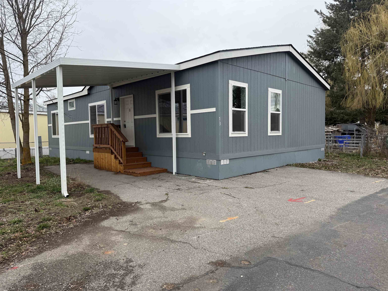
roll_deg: +0.4
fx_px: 269
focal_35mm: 24
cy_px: 146
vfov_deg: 56.8
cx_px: 194
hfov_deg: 71.6
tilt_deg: -2.2
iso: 80
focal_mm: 6.76
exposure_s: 1/1812
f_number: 1.78
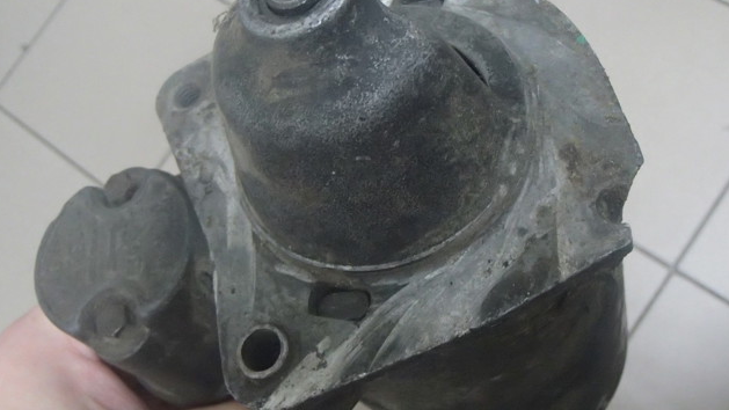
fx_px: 793
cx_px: 363
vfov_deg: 29.0
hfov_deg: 49.4
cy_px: 206
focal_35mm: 41
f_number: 4.7
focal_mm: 6.64
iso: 1600
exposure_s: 1/20
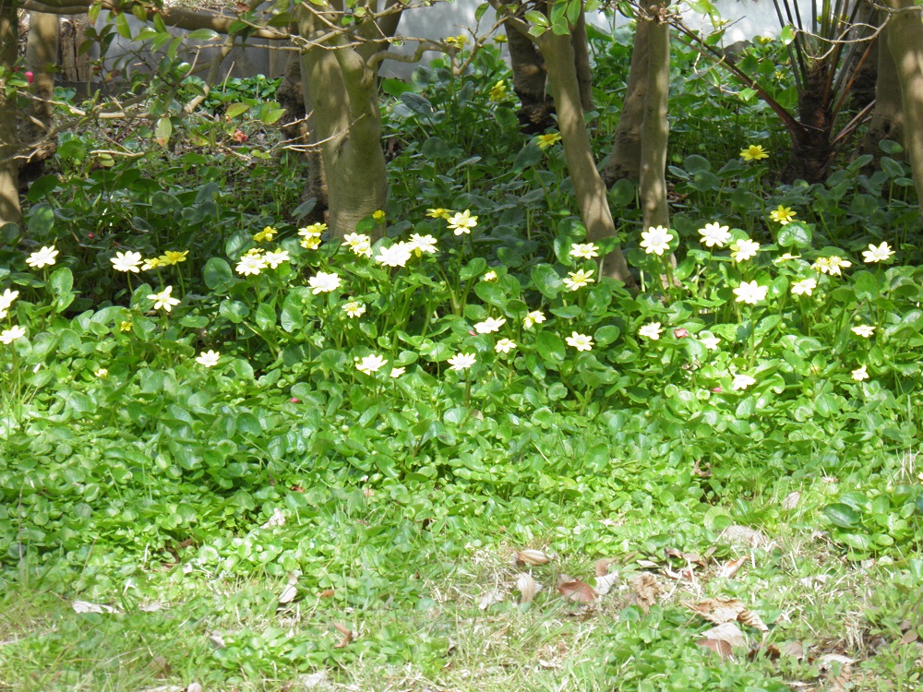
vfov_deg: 9.2
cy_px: 346
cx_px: 462
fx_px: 4320
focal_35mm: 162
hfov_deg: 12.2
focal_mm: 29.2
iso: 50
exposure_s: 1/100
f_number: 4.1
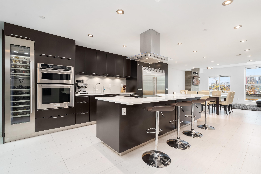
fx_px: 116
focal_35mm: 16
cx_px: 130
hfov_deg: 96.7
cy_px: 87
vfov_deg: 73.7
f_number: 8
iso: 320
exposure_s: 1/2
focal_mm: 16
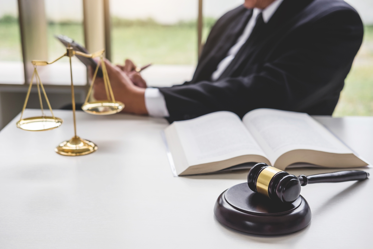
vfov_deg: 25.5
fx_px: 549
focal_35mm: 53
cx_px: 186
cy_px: 124
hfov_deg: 37.5
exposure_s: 1/100
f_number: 2.8
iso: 200
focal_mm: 35
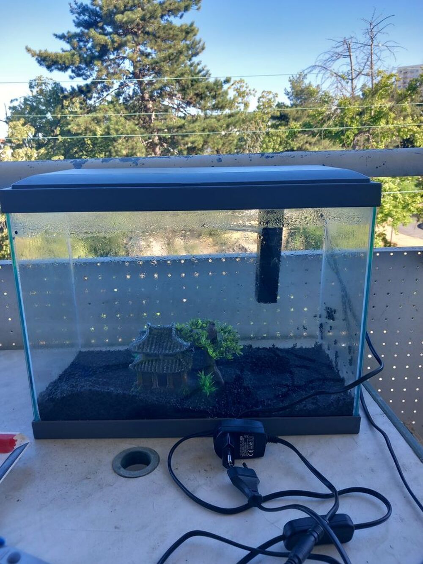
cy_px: 282
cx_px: 212
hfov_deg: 51.4
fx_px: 440
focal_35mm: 27
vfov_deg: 65.3
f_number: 1.8
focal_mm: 4
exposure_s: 1/100
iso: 40
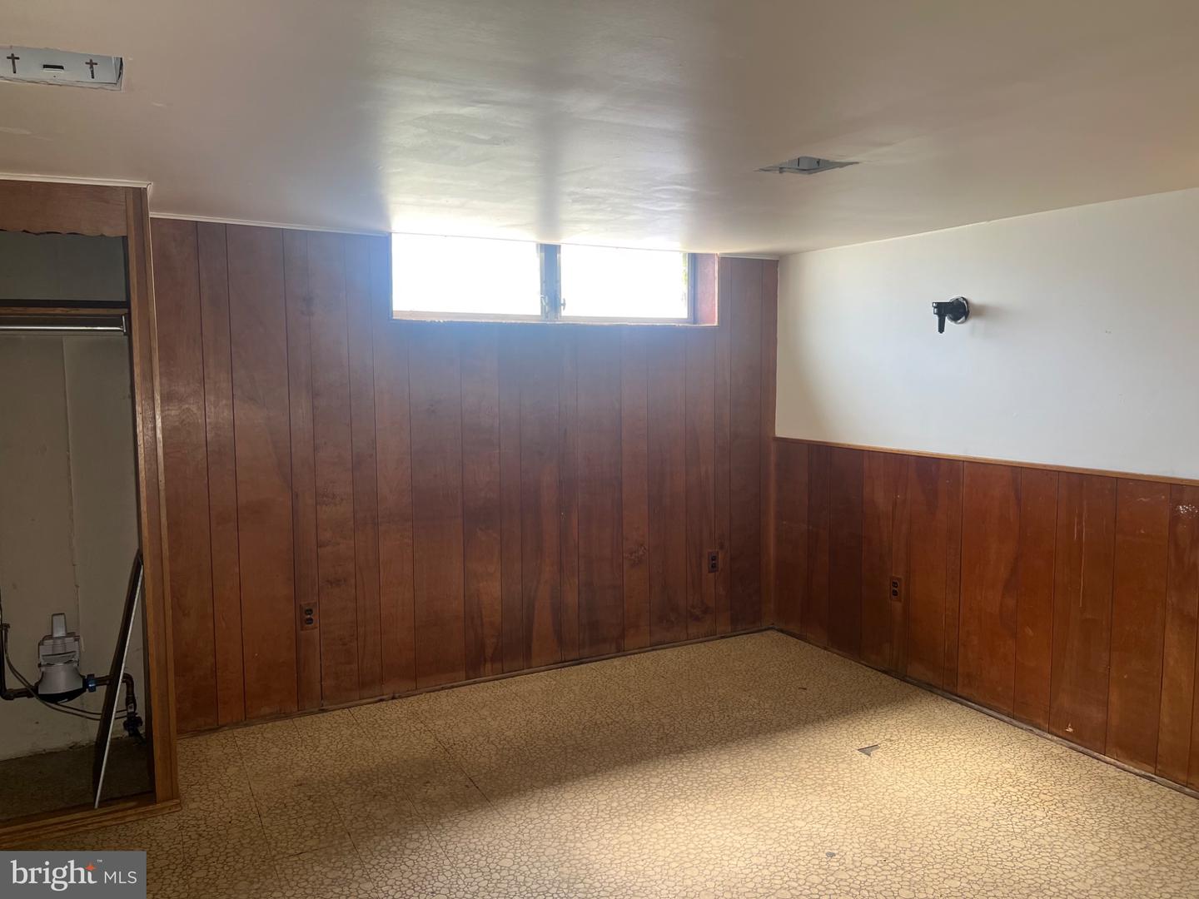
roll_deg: +1.0
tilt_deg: -4.3
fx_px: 901
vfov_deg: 53.1
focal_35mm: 26
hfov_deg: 67.3
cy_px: 450
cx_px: 600
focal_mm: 5.7
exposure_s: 1/120
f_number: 1.5
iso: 64
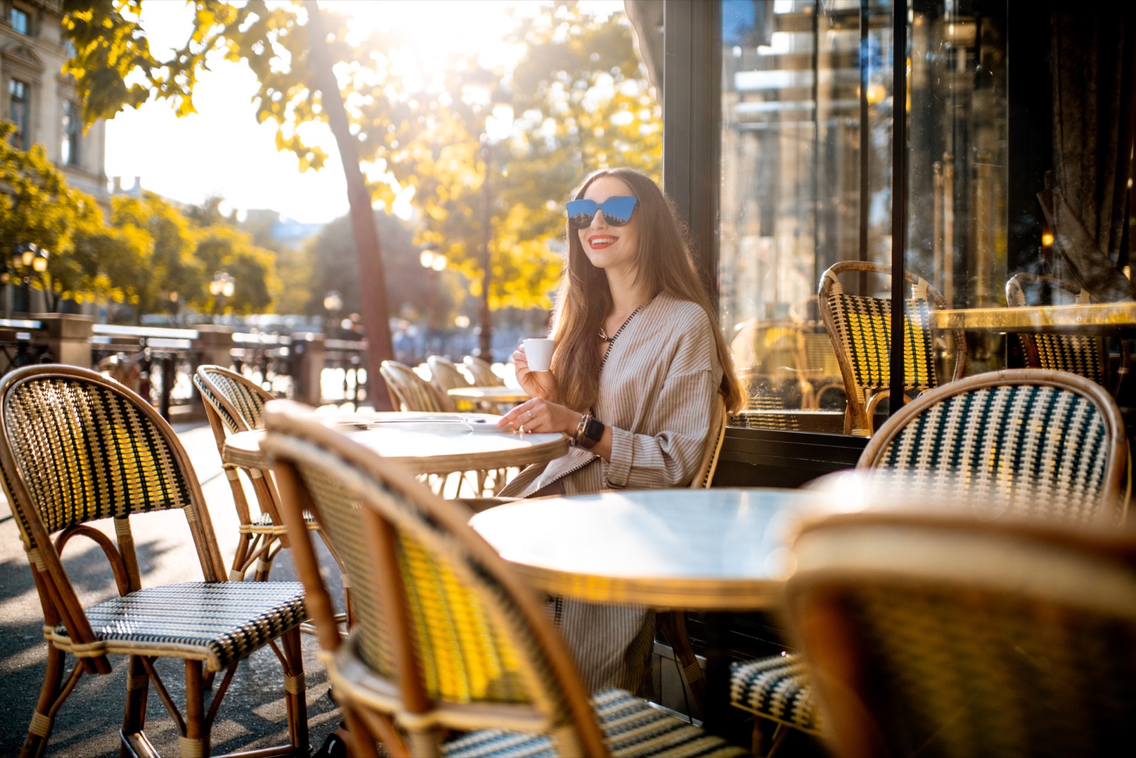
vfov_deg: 37.9
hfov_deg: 54.4
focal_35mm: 35
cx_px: 568
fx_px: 1105
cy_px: 379
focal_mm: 35
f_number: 1.8
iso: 200
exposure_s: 1/3200
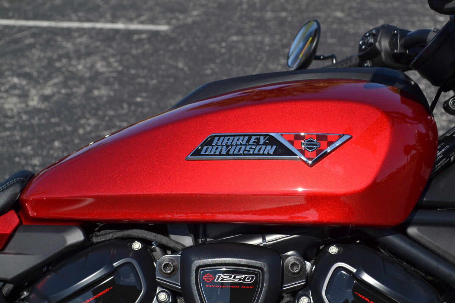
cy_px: 152
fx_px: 1043
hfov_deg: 24.6
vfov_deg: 16.6
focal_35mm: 82
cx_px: 228
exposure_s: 1/320
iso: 100
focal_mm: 55
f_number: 9
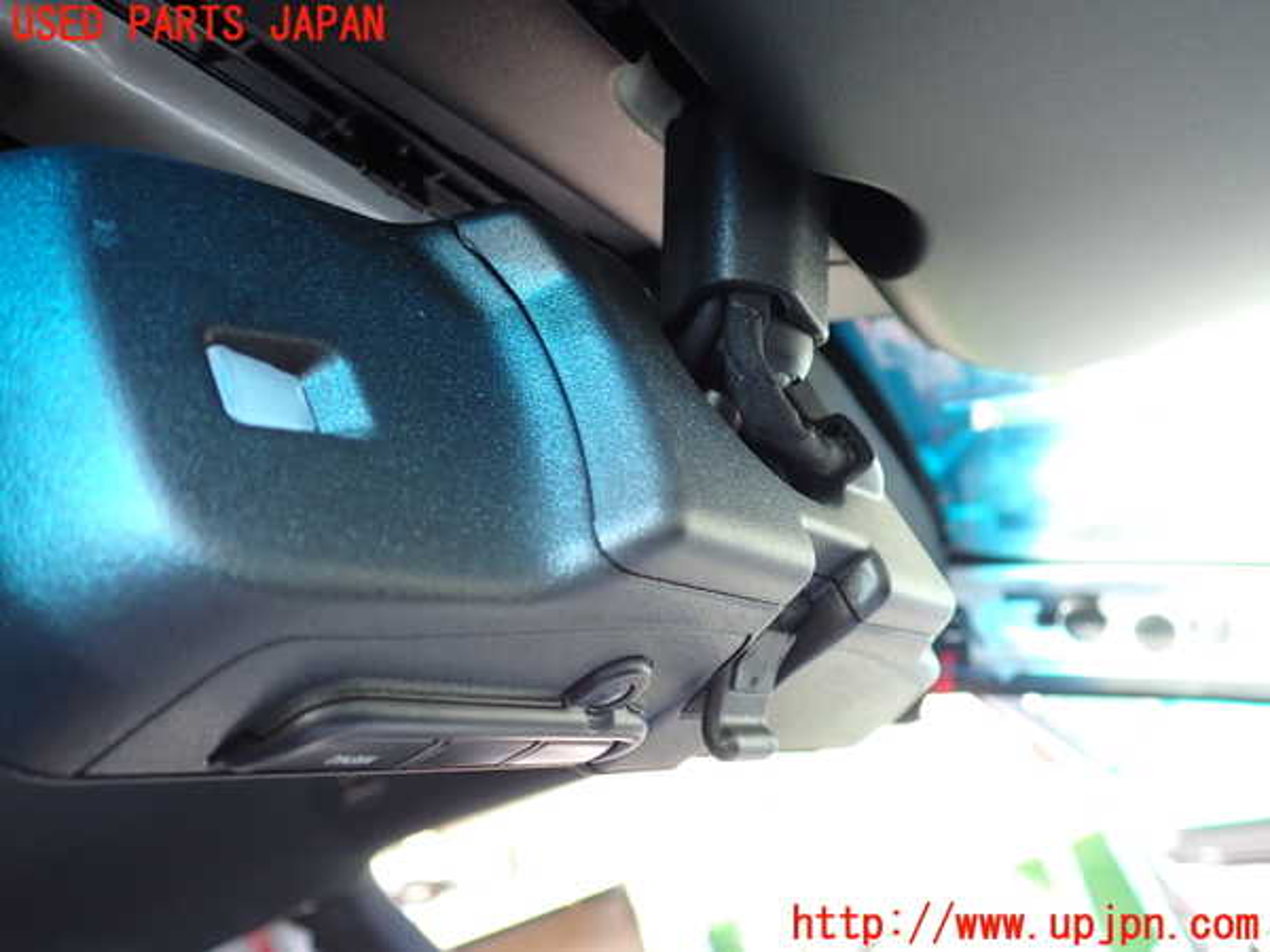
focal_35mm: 30
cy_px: 476
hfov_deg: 60.0
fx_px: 1101
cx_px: 635
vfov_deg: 46.8
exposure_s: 1/80
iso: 200
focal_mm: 5.4
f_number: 2.3
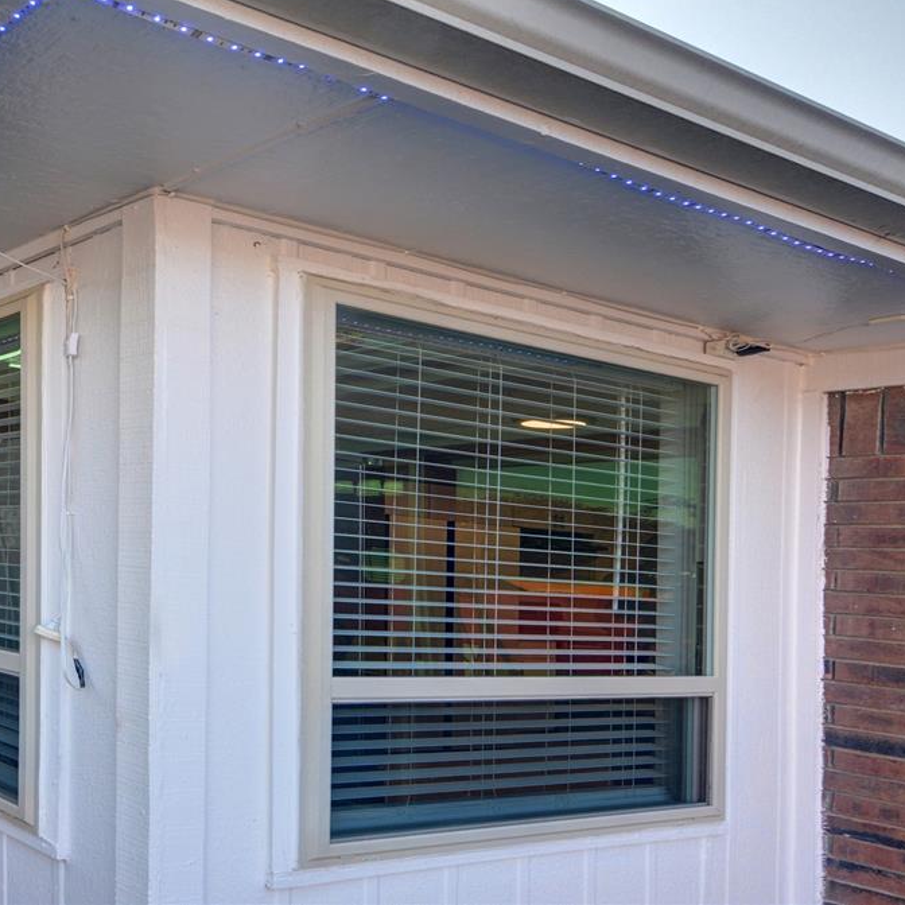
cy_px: 447
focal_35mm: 22
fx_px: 660
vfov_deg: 68.8
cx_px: 481
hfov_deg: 68.8
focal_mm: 11.5
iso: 400
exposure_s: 1/60
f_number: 8
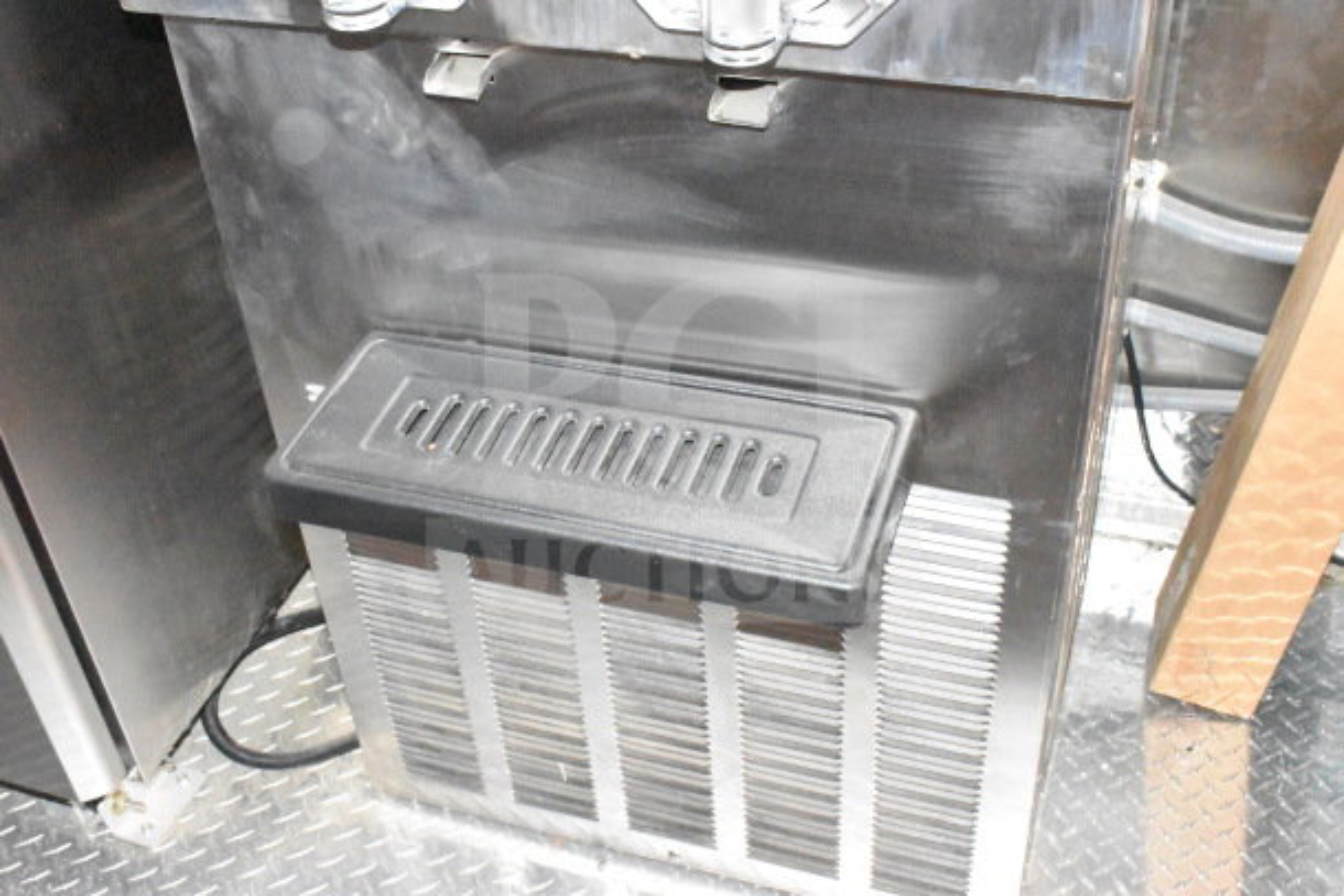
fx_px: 1512
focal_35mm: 40
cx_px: 672
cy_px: 448
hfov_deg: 47.9
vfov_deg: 33.0
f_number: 11
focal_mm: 27
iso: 25600
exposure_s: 1/60
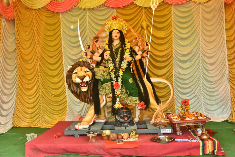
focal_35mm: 30
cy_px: 78
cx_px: 118
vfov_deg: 43.6
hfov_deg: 61.9
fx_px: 196
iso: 400
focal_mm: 20
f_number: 8
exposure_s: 1/250
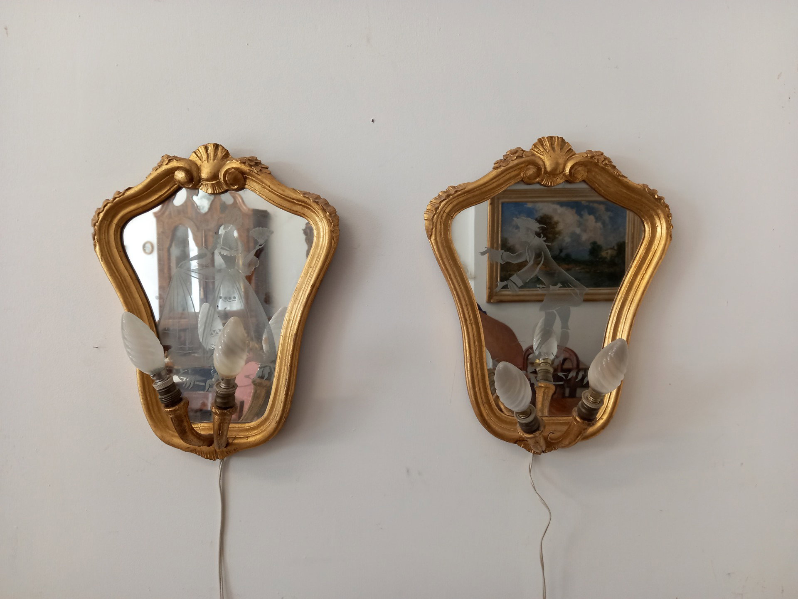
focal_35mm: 25
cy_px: 300
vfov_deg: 54.9
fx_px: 576
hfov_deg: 69.4
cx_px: 399
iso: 80
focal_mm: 4.6
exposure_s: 1/50
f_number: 2
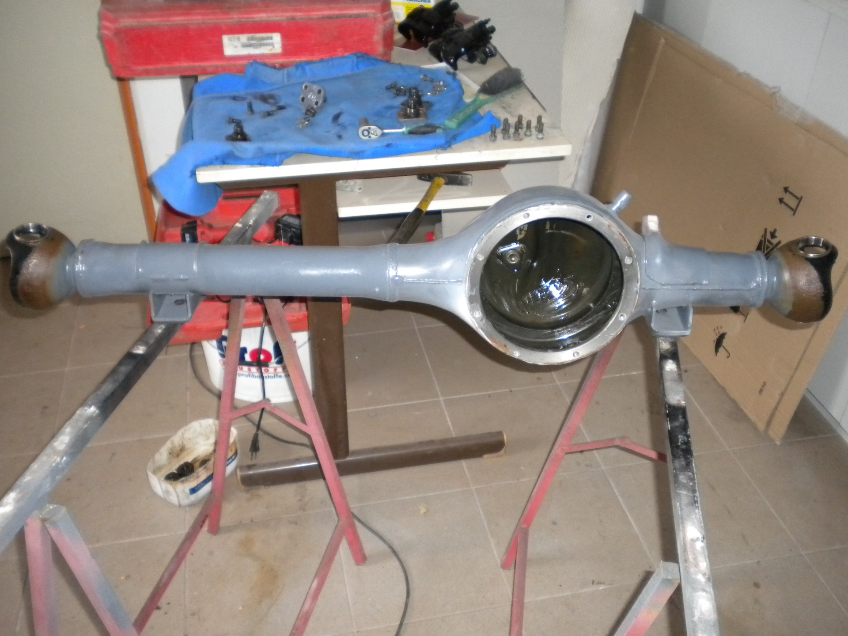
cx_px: 424
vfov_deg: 40.7
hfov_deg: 52.6
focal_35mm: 35
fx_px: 857
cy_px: 318
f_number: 3.1
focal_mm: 6.3
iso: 400
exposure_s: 1/30
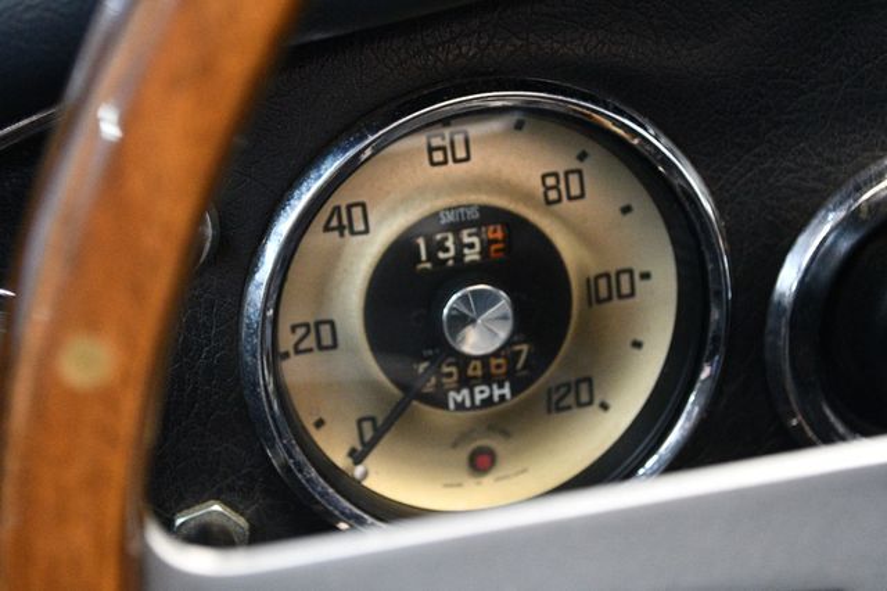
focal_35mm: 67
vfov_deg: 20.3
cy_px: 296
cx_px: 444
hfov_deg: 30.1
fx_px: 1650
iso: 5600
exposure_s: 1/60
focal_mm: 45
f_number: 5.3
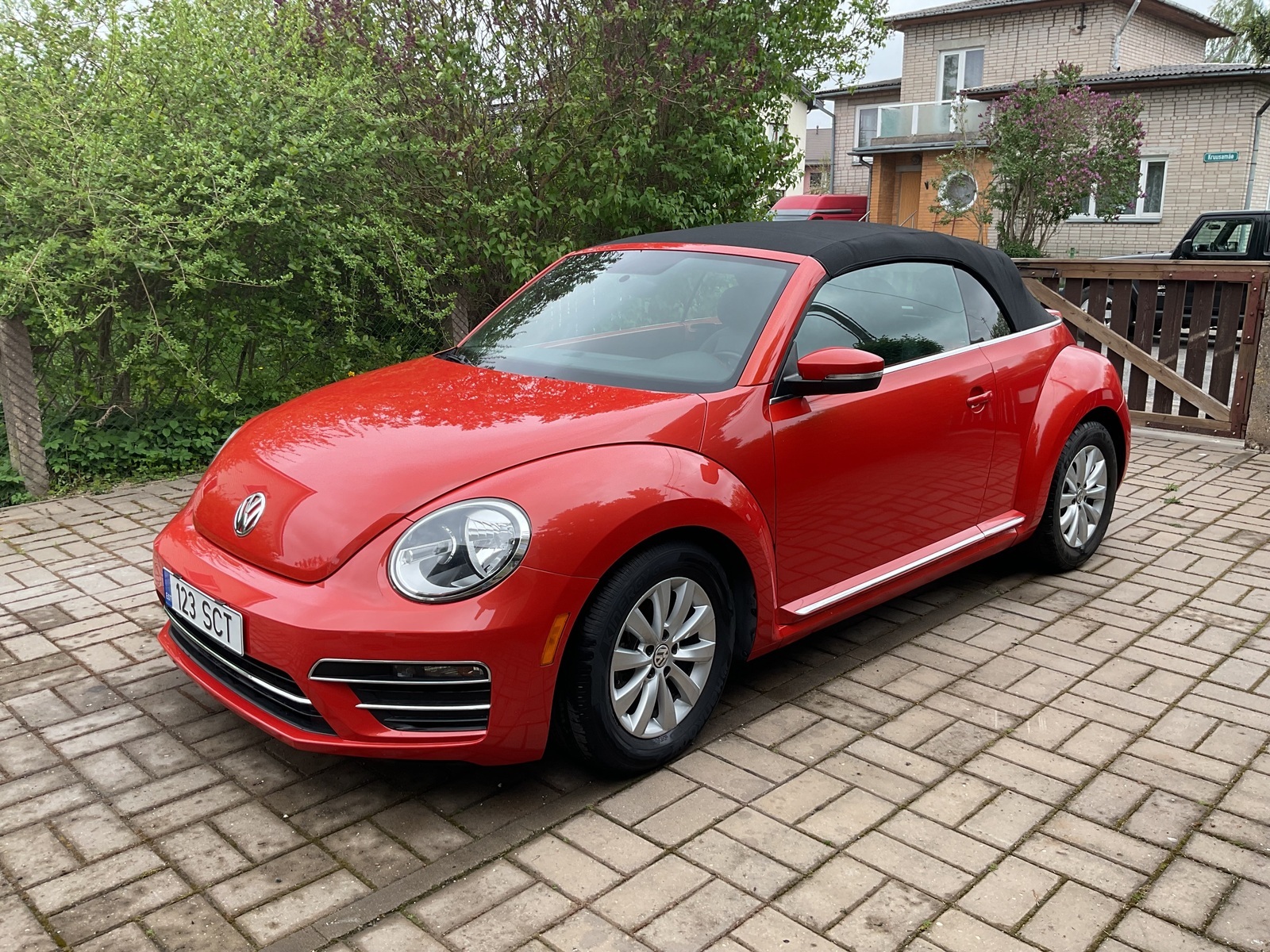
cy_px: 476
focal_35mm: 29
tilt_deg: -14.7
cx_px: 635
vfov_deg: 48.2
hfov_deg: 61.7
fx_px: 1064
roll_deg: -0.8
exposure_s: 1/235
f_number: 1.8
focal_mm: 3
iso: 16
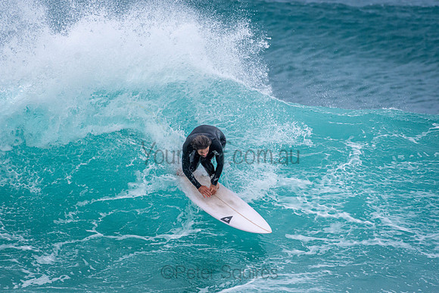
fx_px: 9148
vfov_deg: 1.8
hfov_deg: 2.7
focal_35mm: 750
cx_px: 220
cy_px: 146
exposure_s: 1/2500
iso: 1100
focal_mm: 500
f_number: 5.6
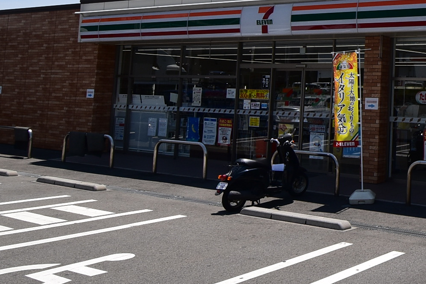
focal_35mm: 45
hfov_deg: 36.3
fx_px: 532
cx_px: 478
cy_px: 41
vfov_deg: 28.9
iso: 320
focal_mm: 10
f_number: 11
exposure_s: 1/500
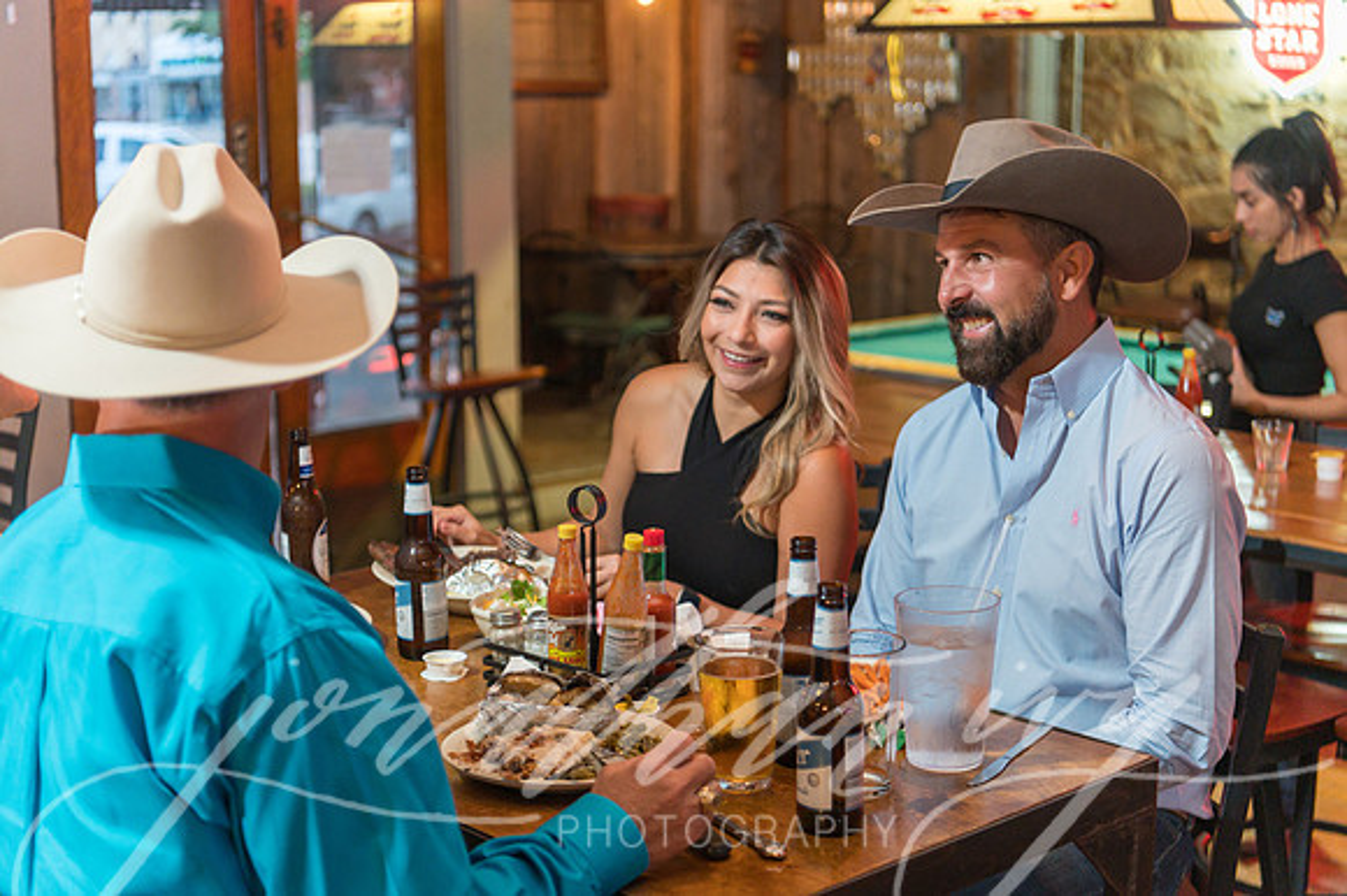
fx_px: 1870
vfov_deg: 27.0
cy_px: 448
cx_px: 674
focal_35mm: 50
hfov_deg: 39.6
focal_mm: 50
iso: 2500
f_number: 2.8
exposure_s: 1/100
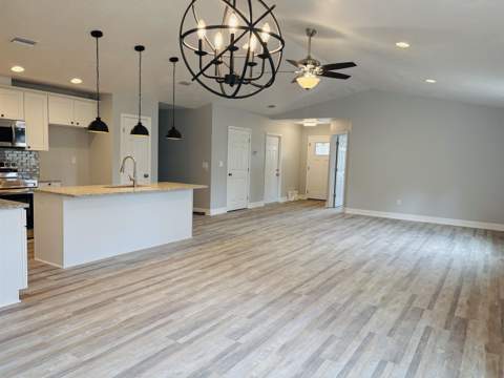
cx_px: 252
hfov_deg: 67.3
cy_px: 189
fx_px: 379
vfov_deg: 53.1
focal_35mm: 26
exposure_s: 1/156
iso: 125
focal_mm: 5.96
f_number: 1.6
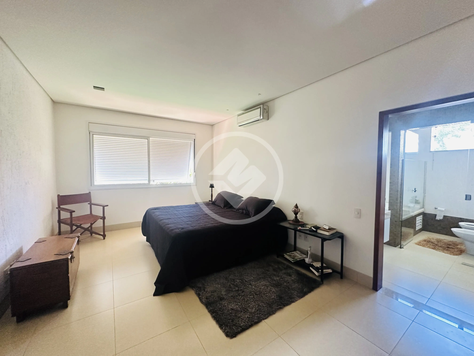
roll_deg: -1.8
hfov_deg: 102.1
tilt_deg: -2.8
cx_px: 237
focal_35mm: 14
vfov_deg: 85.7
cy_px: 178
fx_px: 192
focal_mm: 2.22
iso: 320
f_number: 2.2
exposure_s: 1/61
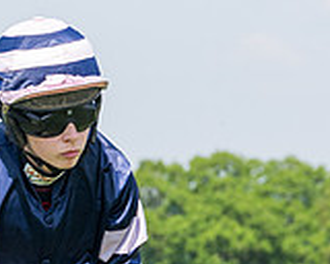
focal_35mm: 417
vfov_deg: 3.7
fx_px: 4073
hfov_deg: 4.6
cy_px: 333
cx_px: -13
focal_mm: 70
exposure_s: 1/1250
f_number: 5
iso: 200
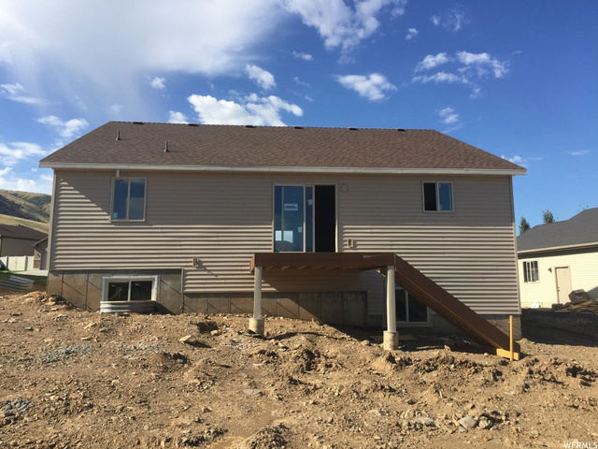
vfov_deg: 48.2
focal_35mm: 29
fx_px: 501
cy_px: 224
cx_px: 299
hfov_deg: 61.7
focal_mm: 4.15
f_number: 2.2
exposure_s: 1/1582
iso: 32
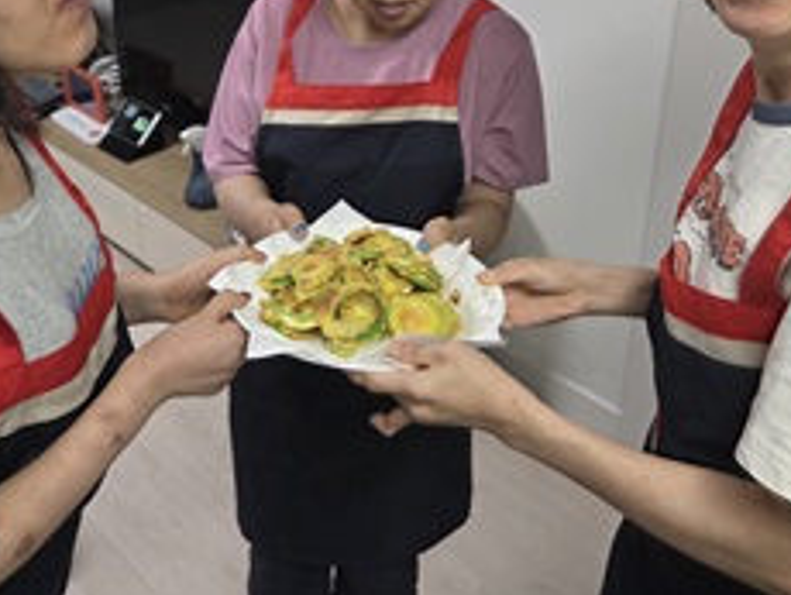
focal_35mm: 40
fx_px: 915
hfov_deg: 46.8
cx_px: 402
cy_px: 86
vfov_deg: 34.5
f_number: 1.8
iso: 320
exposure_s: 1/120
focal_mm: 5.4
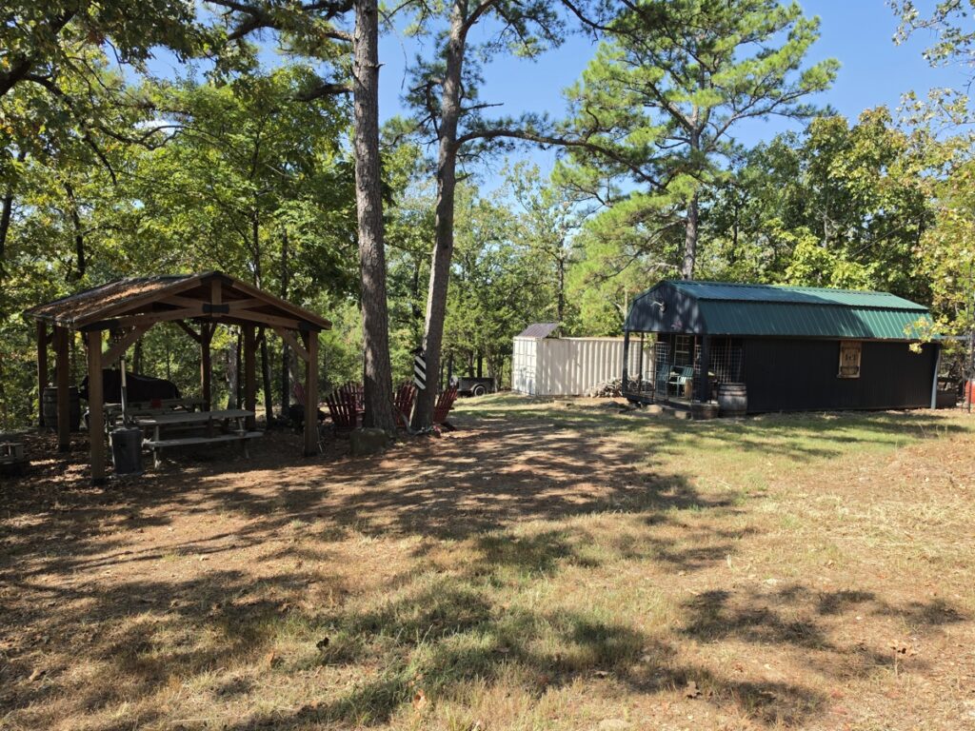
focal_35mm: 23
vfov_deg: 58.9
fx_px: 648
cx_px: 488
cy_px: 366
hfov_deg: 73.9
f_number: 1.4
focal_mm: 6.5
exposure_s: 1/2352
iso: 64
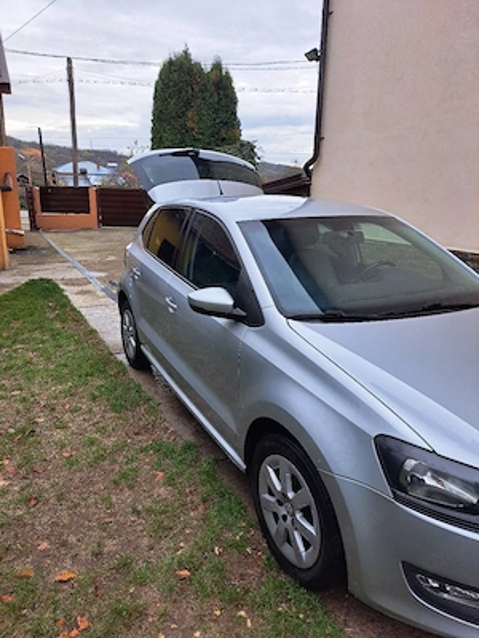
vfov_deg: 71.6
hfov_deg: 56.8
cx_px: 240
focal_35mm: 24
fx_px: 443
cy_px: 319
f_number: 1.8
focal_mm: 5.23
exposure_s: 1/435
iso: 50
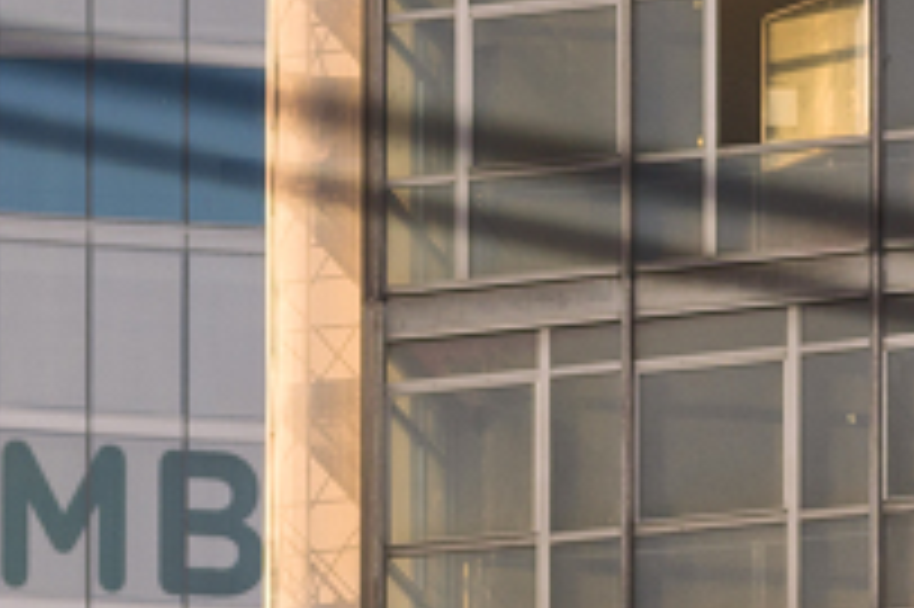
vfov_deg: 1.4
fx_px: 25038
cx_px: -1013
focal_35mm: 987
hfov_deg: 2.1
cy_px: 347
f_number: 8
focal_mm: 200
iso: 400
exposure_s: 1/400
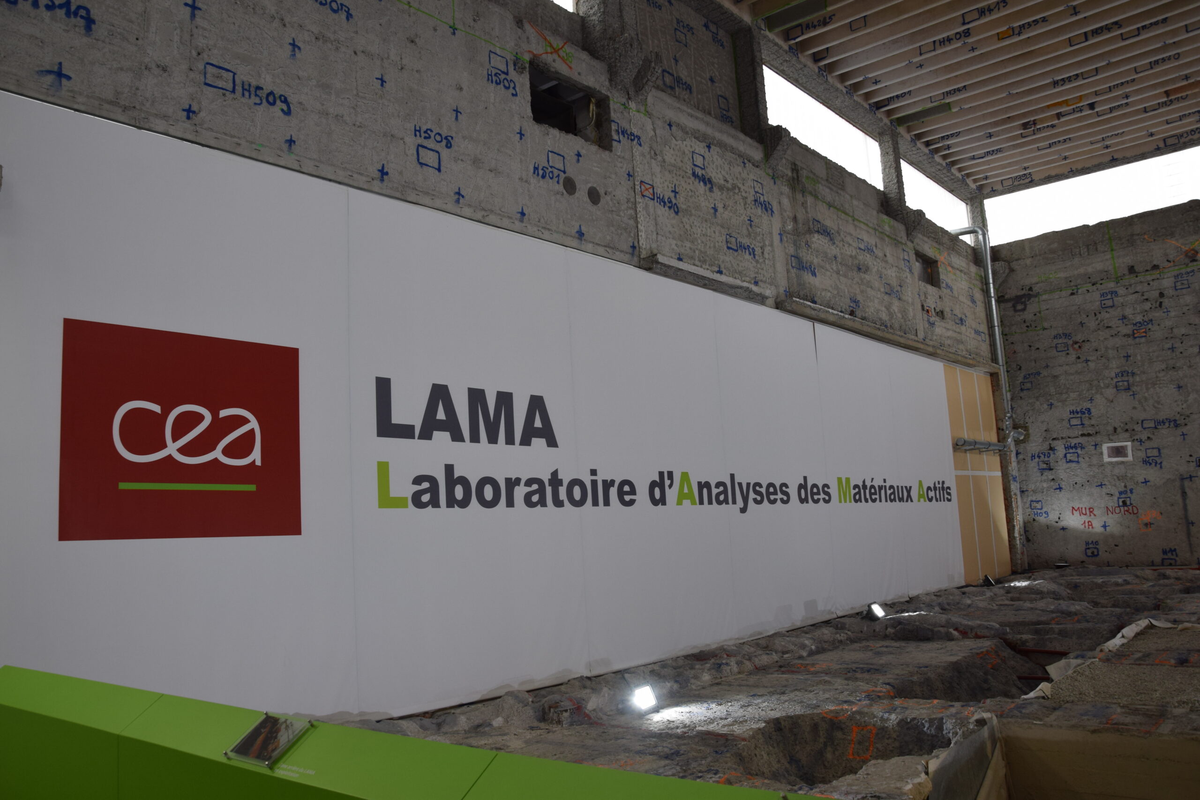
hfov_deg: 67.4
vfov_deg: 47.9
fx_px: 900
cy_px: 400
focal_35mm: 27
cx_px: 600
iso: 400
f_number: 5.6
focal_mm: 18
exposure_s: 1/125
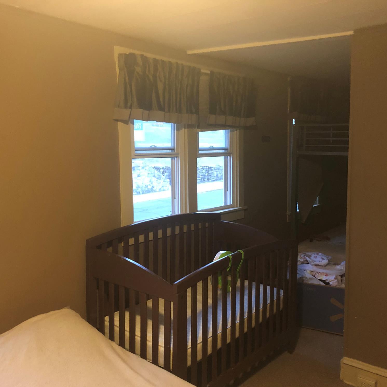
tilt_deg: -5.4
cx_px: 187
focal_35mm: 34
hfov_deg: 48.4
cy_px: 199
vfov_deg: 48.4
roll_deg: -0.3
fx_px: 430
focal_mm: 3.99
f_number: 1.8
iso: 100
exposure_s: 1/5
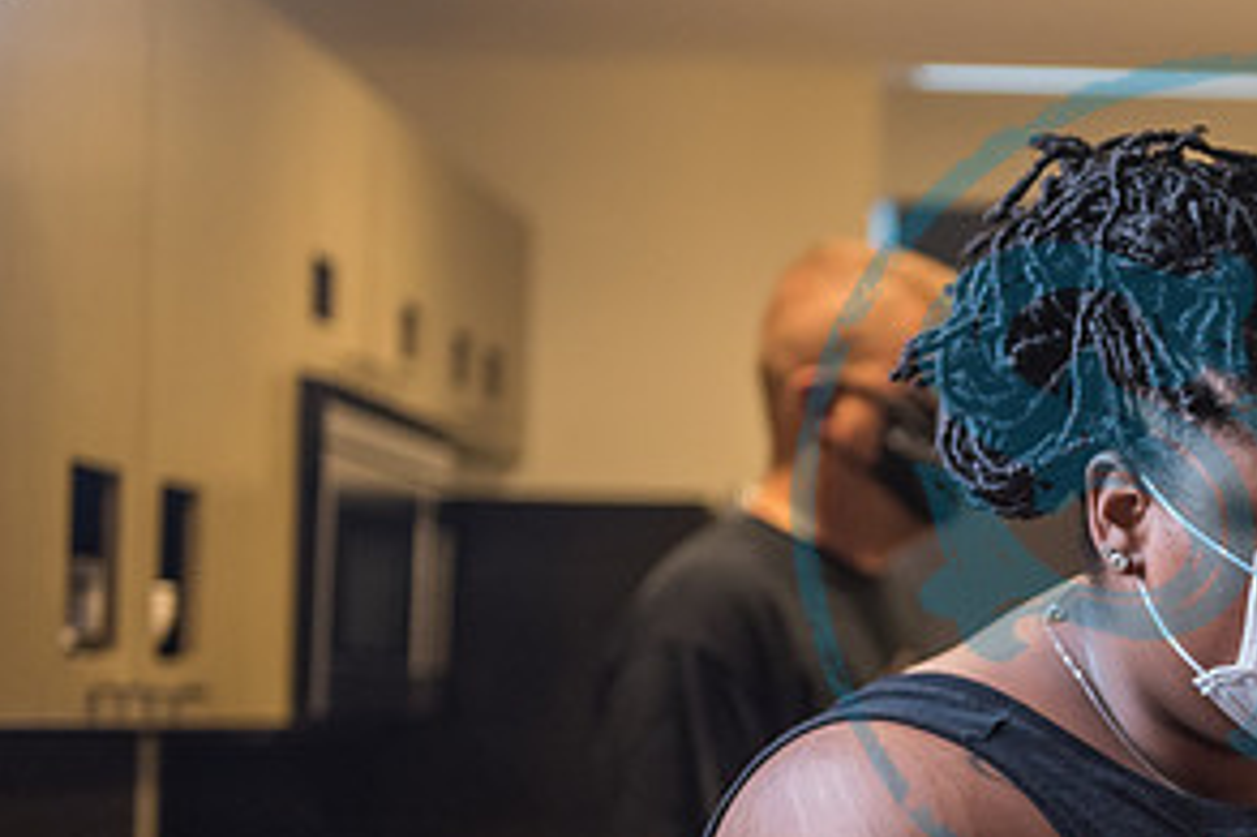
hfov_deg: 18.0
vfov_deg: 12.3
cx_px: 1240
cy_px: 667
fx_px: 3873
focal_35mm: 111
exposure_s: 1/125
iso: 1600
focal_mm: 56
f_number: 2.8
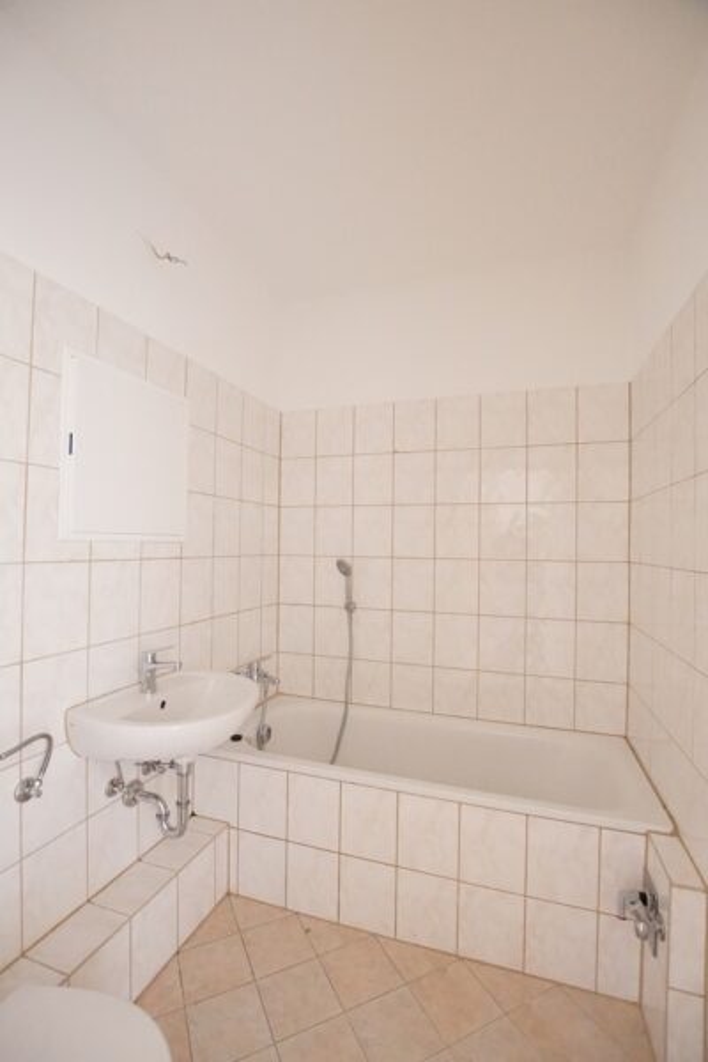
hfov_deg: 77.3
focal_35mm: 15
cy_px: 531
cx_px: 354
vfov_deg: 100.4
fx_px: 442
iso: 6400
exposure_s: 1/100
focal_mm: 10
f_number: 3.5
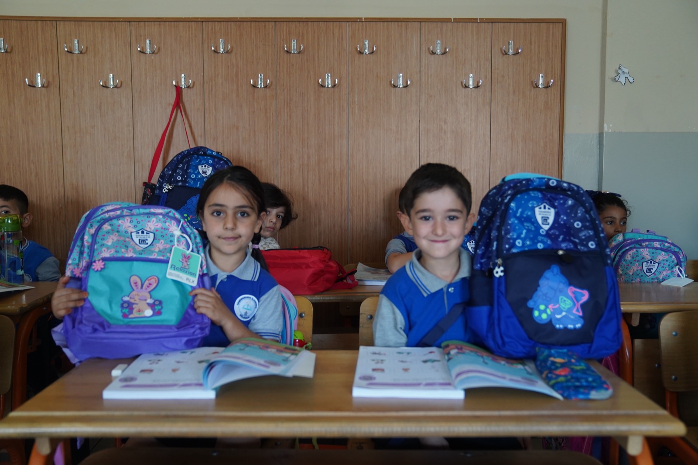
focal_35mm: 31
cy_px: 232
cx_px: 349
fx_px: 601
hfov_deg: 60.3
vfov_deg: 42.3
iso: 2000
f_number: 2.8
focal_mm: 31
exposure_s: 1/400
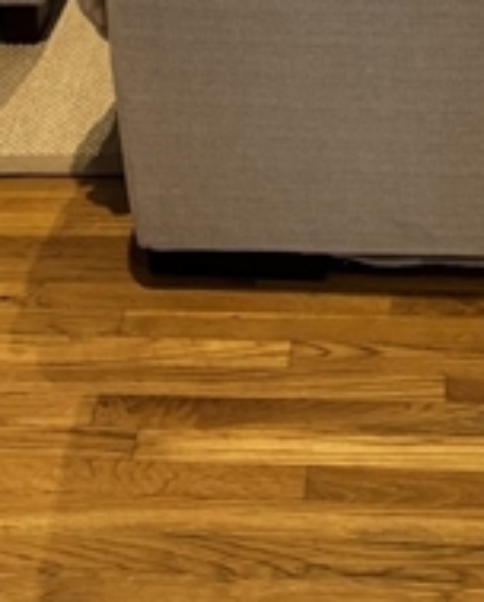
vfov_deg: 16.9
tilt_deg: -9.5
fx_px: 1696
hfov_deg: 16.2
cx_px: 226
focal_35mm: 95
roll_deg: +3.7
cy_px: -459
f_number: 1.78
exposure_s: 1/60
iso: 250
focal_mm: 6.76
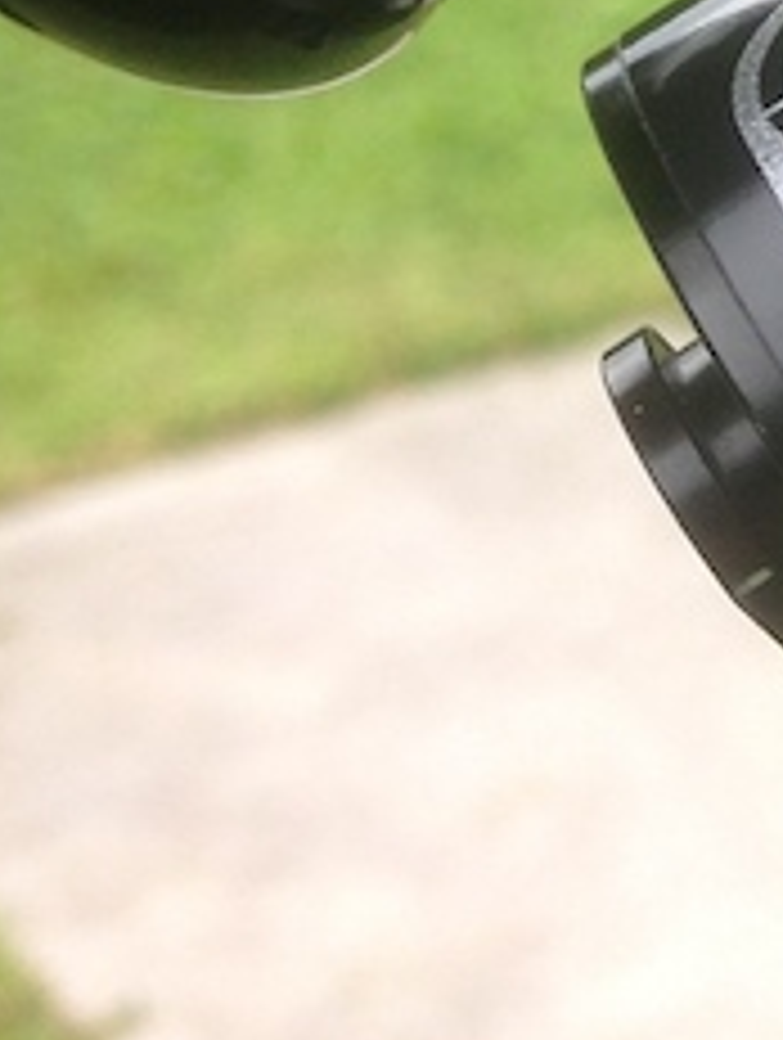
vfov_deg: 12.9
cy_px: -423
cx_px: 1552
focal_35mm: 146
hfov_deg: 9.5
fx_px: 4391
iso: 50
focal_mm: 4.12
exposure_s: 1/259
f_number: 2.4
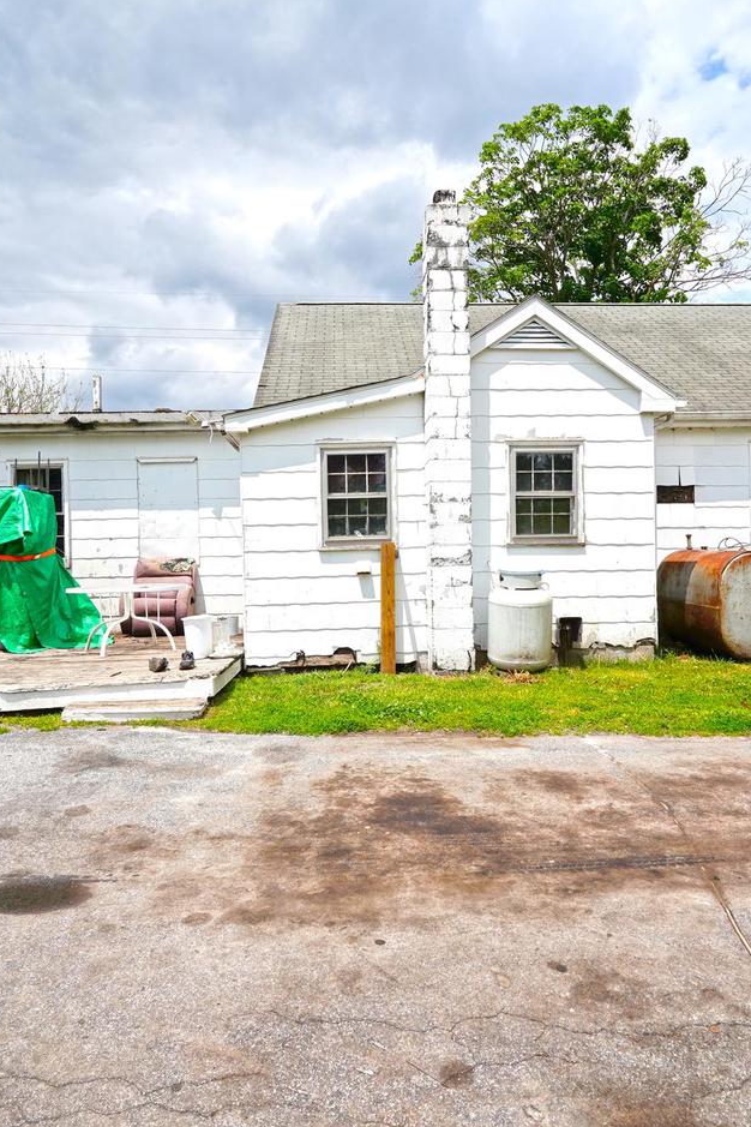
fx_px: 720
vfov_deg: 76.1
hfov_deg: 55.1
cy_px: 571
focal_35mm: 23
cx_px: 386
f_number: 8
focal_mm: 10
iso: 100
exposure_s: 1/320
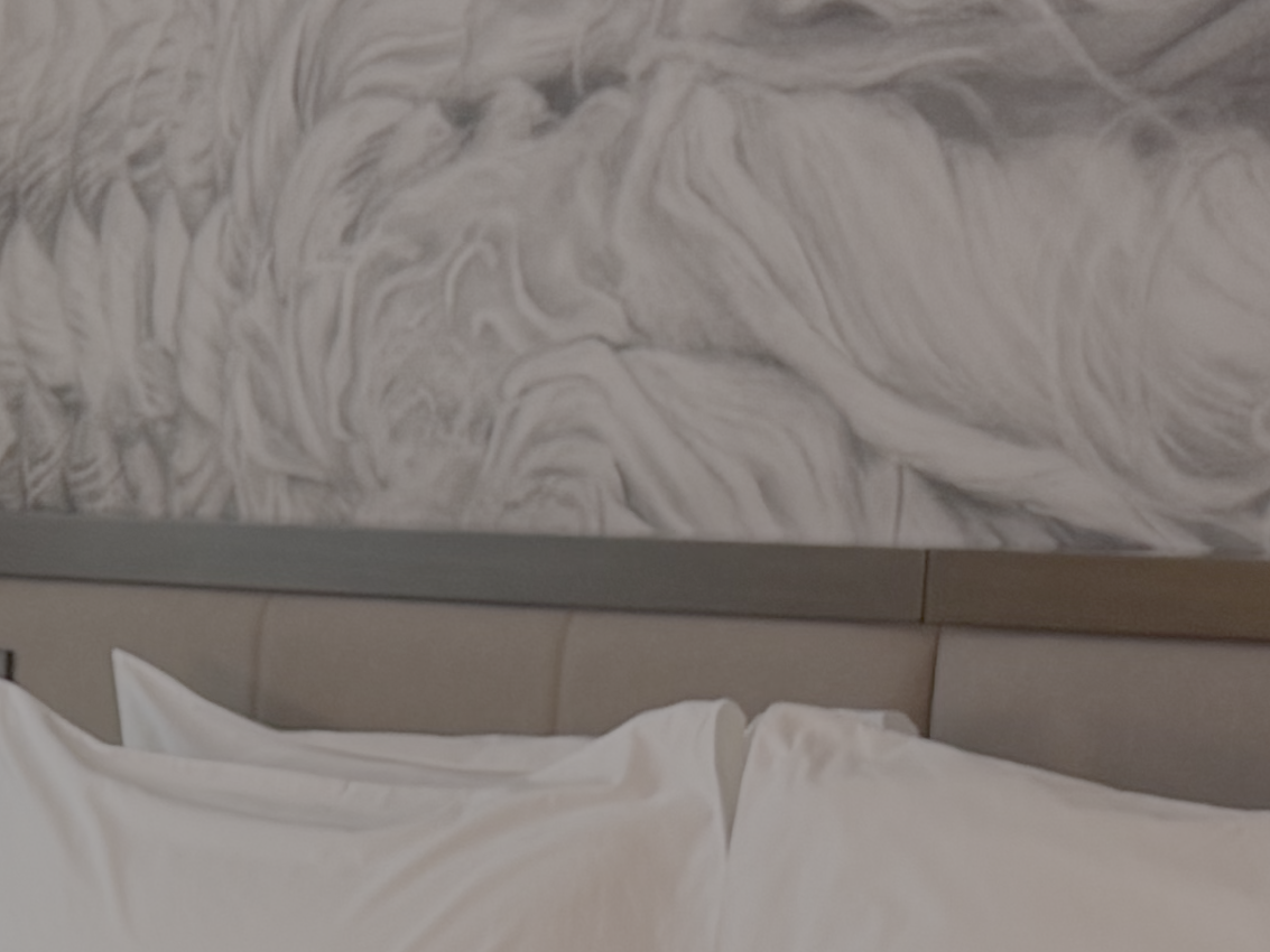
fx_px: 4440
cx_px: -355
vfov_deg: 11.7
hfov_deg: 15.5
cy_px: 1458
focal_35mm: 121
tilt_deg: -14.5
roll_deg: -0.7
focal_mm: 6.76
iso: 160
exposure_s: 1/60
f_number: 1.78
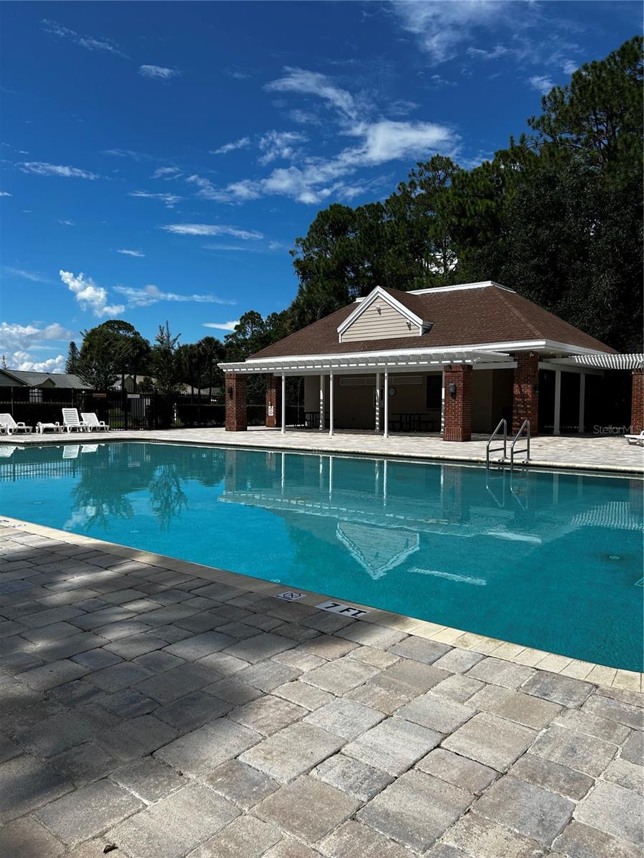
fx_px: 645
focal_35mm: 26
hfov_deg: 53.1
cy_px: 429
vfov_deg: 67.3
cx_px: 322
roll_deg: -1.3
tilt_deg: -2.9
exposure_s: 1/6993
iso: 50
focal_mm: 5.7
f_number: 1.5
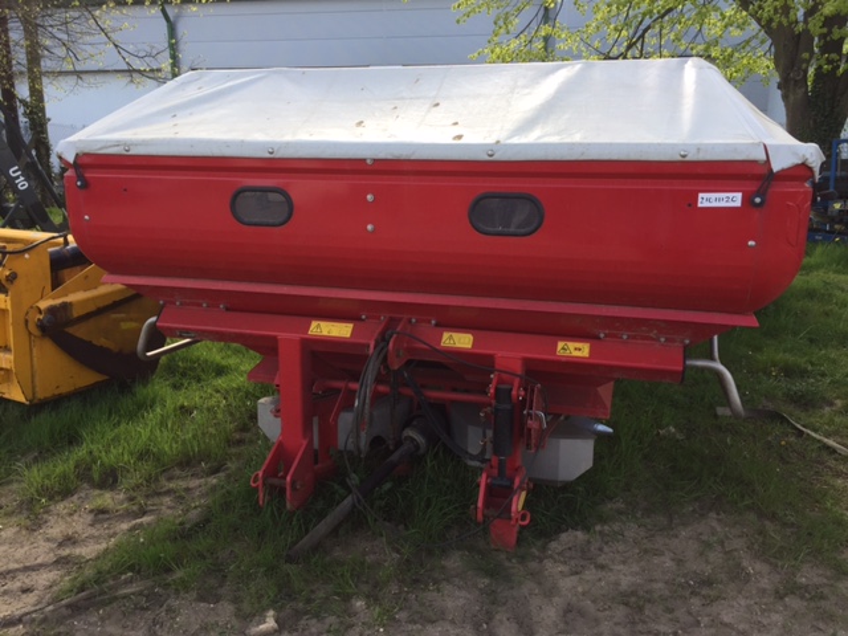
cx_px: 424
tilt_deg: -13.9
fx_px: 710
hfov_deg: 61.7
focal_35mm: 29
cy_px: 318
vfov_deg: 48.2
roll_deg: -0.3
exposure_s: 1/476
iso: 32
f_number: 2.2
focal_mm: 4.15
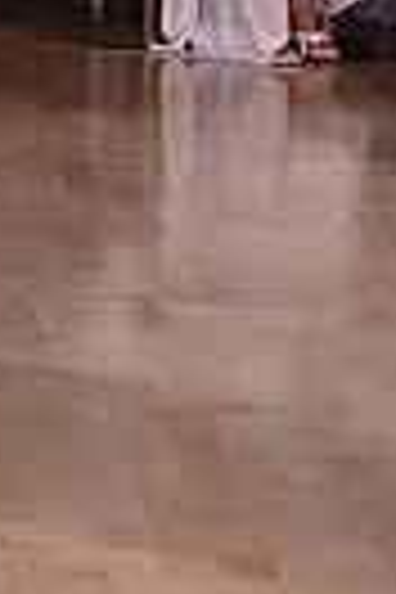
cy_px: -464
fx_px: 5428
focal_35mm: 329
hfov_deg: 4.1
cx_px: -353
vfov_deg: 6.1
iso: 2000
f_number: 5
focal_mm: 75
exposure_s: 1/250
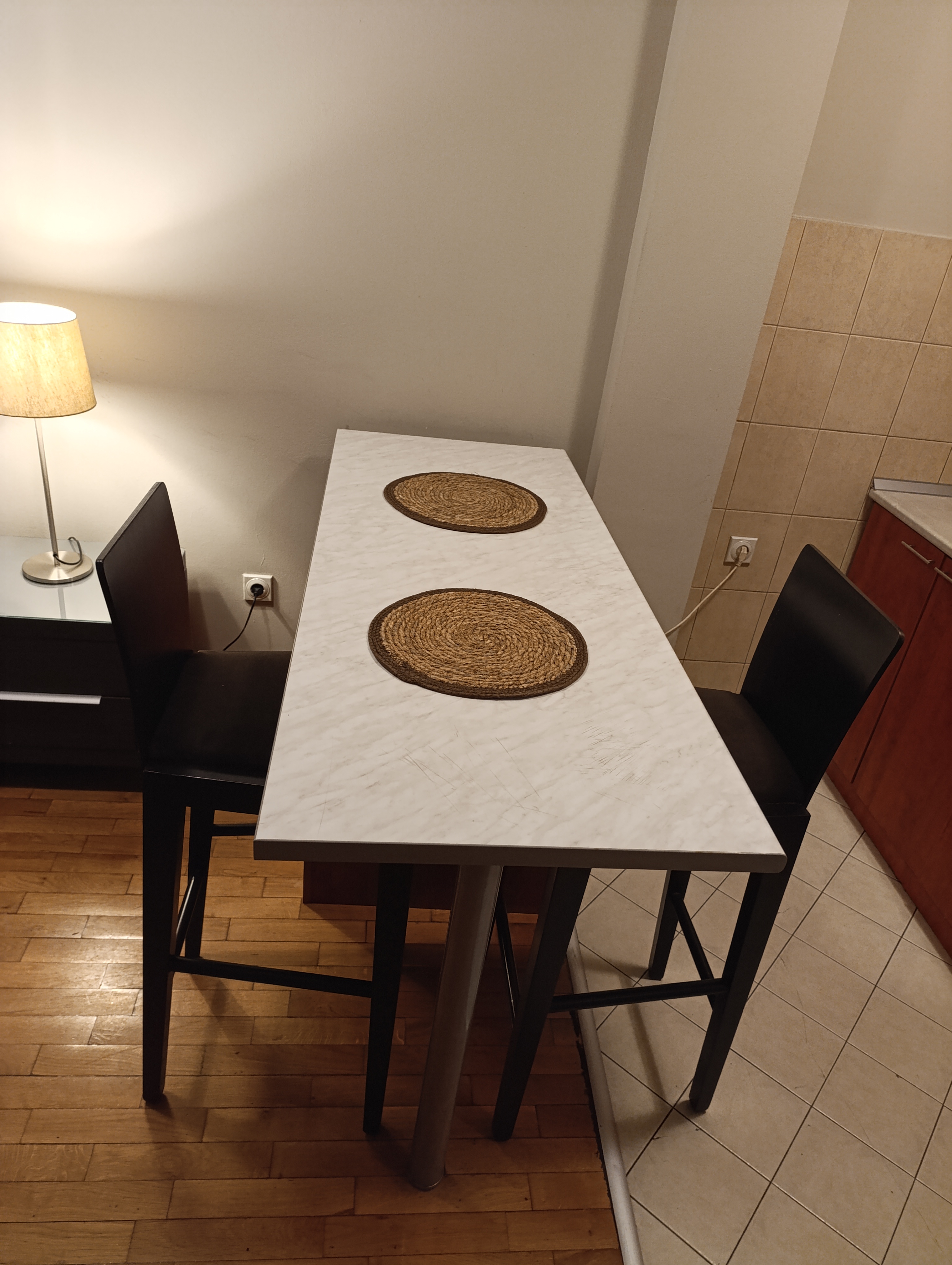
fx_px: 841
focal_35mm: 23
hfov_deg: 59.0
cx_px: 476
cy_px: 632
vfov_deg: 73.8
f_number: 1.6
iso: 1250
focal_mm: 6.14
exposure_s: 1/50
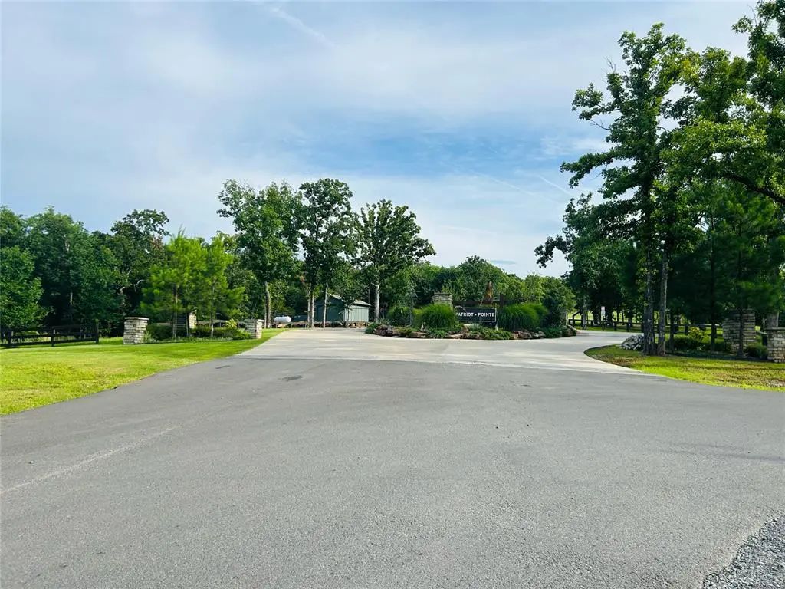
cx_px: 392
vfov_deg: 53.1
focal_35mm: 26
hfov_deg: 67.3
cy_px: 294
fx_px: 590
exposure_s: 1/3077
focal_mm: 5.7
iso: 50
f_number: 1.5
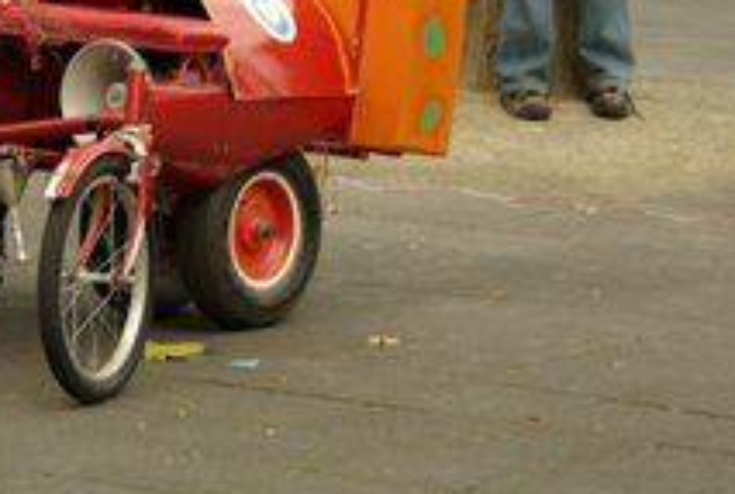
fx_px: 4317
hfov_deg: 9.7
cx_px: 162
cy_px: 116
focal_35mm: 211
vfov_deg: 6.5
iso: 400
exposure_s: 1/45
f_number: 4
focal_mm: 50
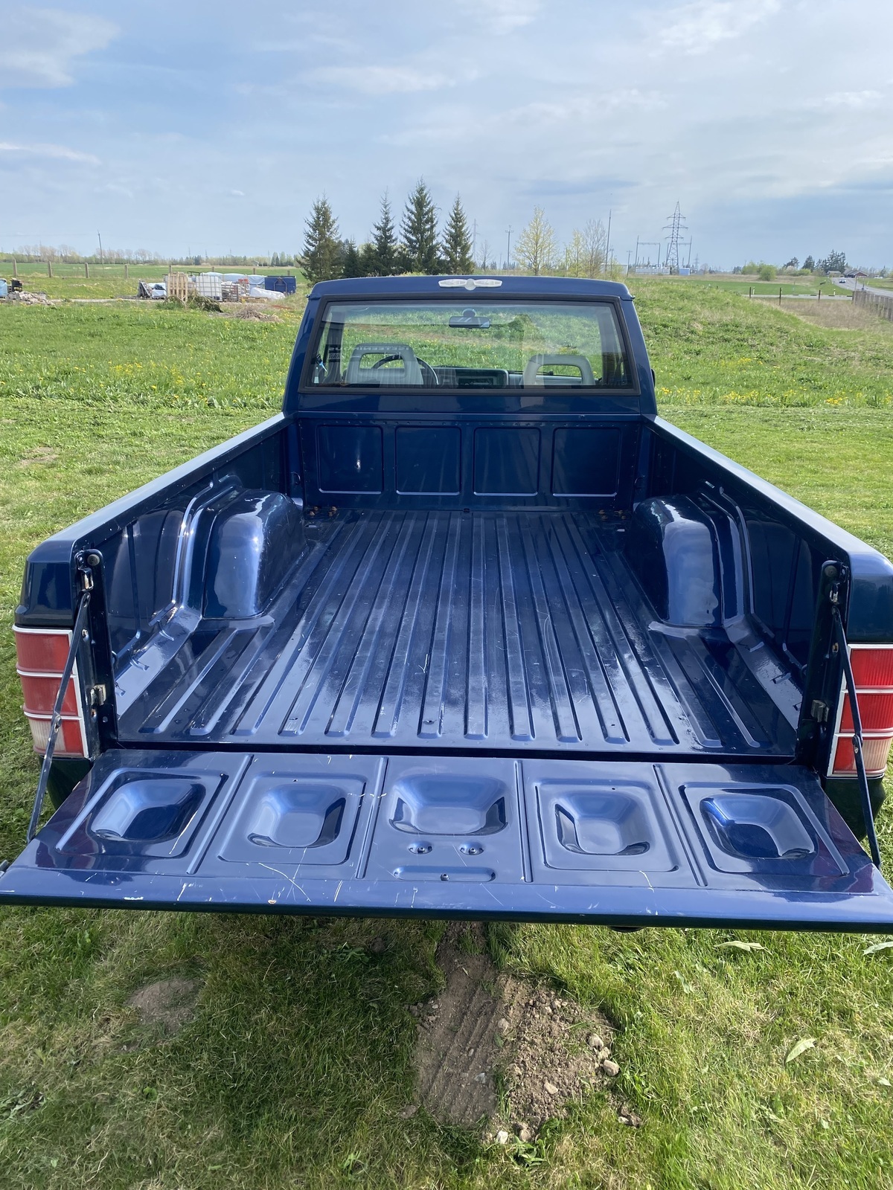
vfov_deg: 67.3
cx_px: 446
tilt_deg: -19.4
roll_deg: -2.2
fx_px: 894
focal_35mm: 26
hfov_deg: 53.1
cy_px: 595
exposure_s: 1/1362
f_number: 1.8
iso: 32
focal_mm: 4.25
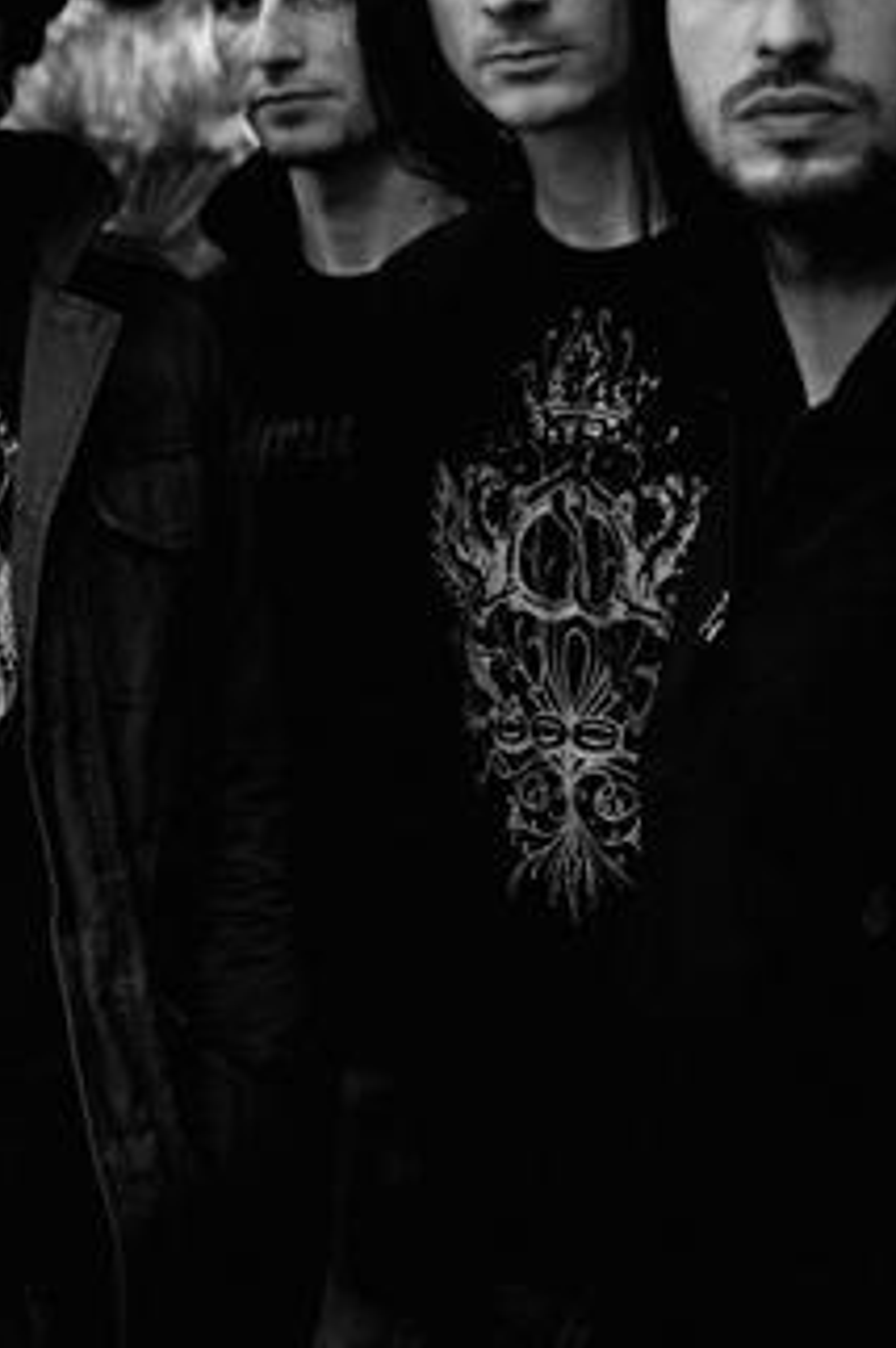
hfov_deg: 11.9
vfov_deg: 17.8
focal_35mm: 115
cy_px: 481
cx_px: 348
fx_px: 4291
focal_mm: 55
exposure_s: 1/400
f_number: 4.5
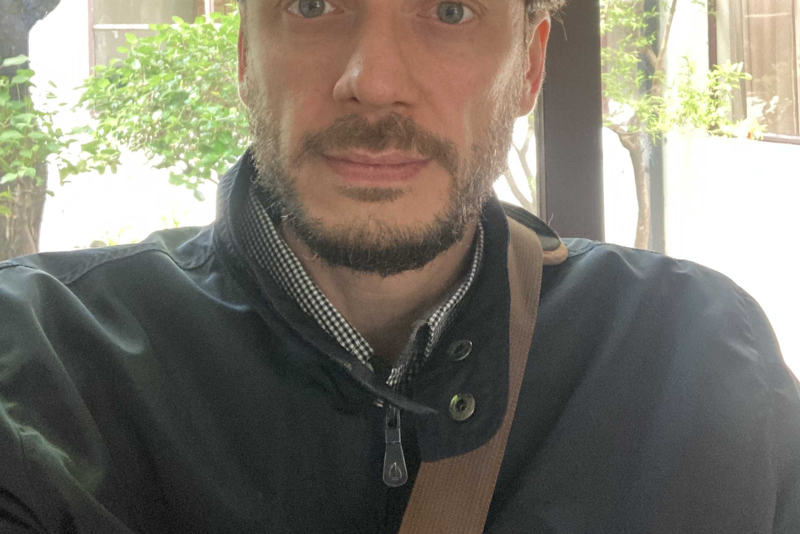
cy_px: 93
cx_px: 403
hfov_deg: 43.6
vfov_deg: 29.1
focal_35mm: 45
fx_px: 1000
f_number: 2.2
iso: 320
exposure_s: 1/39
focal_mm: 2.87
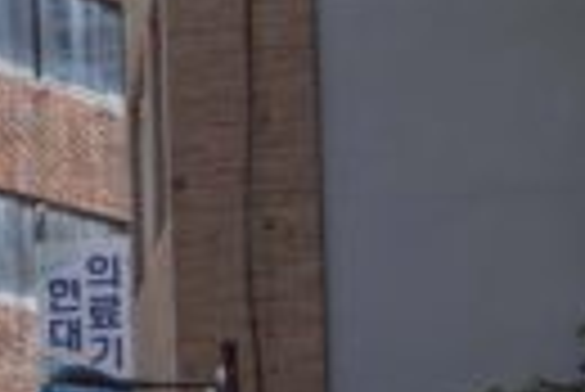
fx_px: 4100
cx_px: -1260
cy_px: 363
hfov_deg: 7.1
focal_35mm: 252
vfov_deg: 5.5
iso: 100
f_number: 7.1
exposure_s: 1/400
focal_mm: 32
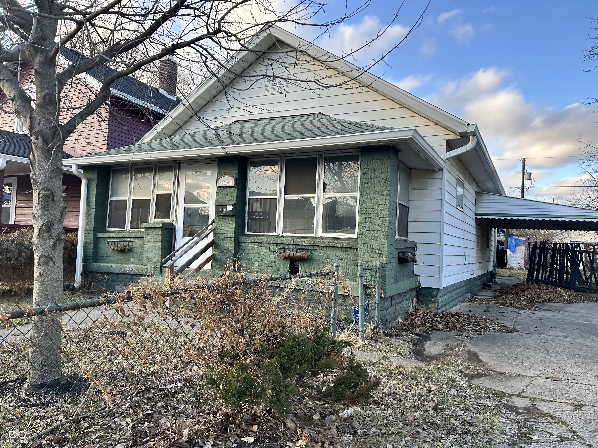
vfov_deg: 53.1
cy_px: 224
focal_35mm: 26
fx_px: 449
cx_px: 299
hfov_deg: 67.3
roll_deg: -2.0
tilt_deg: +4.7
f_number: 1.5
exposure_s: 1/484
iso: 50
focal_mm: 5.7
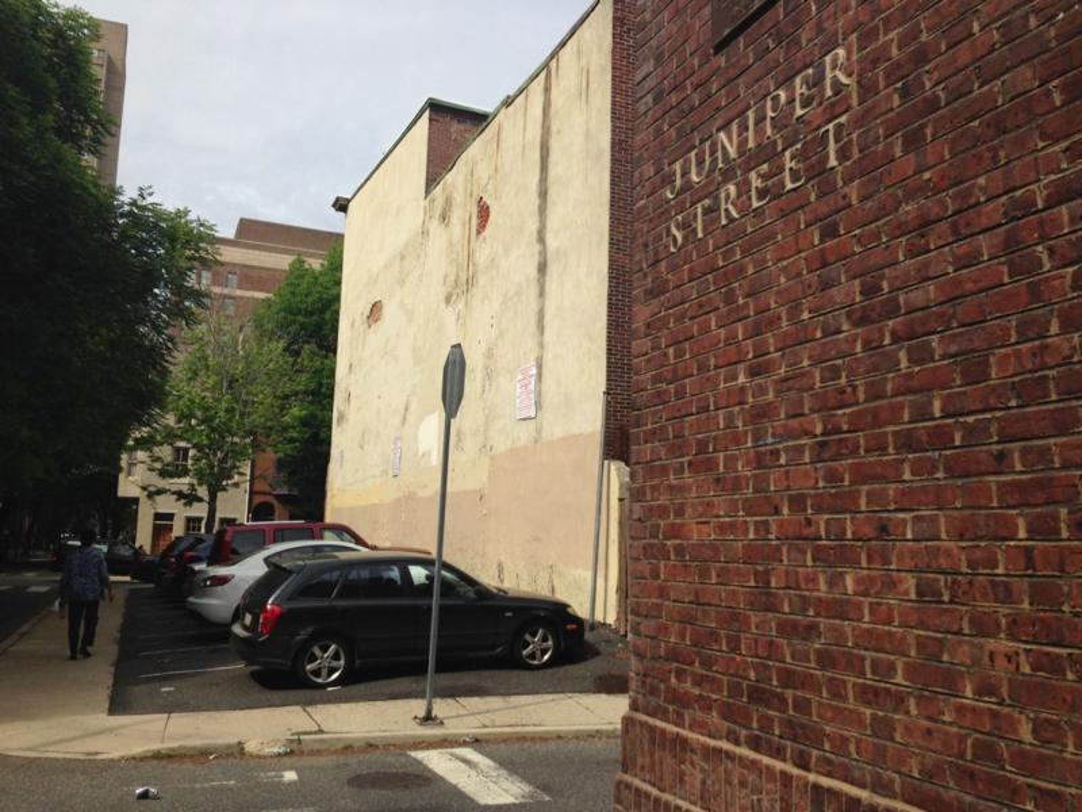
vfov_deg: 42.9
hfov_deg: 55.4
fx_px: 1031
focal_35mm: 33
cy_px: 406
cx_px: 541
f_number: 2.4
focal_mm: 4.12
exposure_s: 1/2262
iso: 50
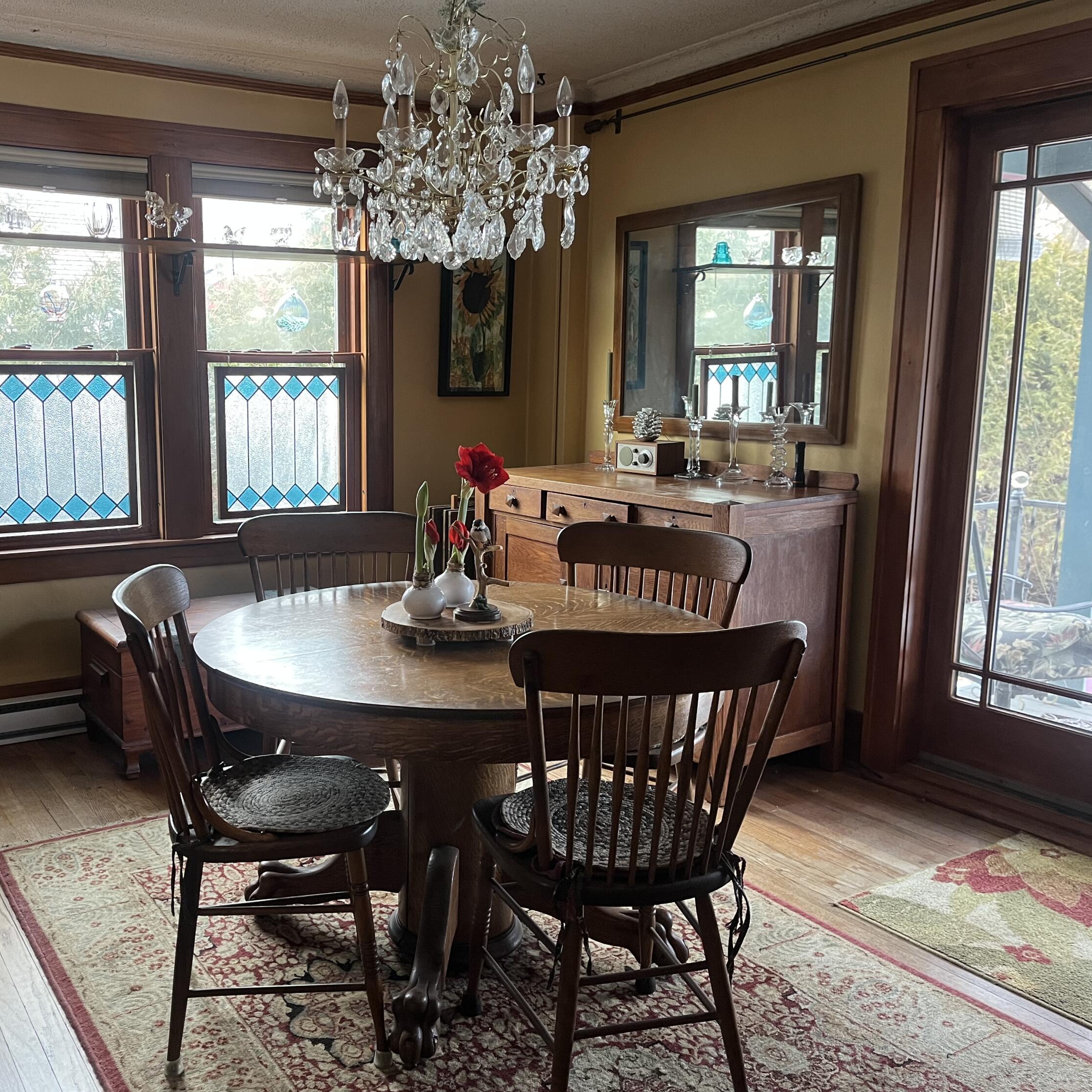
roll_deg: +0.0
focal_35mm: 31
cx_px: 366
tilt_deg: -10.7
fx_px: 1106
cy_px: 552
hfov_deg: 51.6
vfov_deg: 52.5
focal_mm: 5.1
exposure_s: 1/60
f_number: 1.6
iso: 200
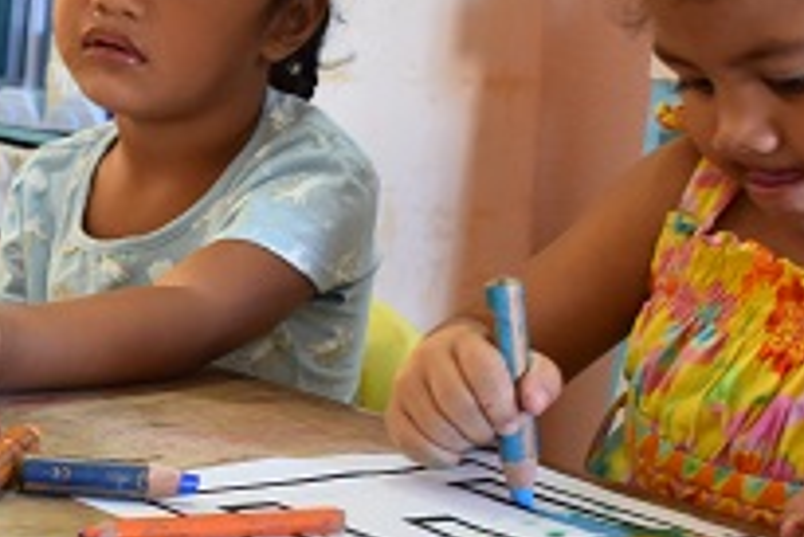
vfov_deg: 12.7
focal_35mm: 108
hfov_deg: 18.1
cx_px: -149
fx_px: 2404
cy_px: 431
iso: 560
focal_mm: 23
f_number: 4
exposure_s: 1/60
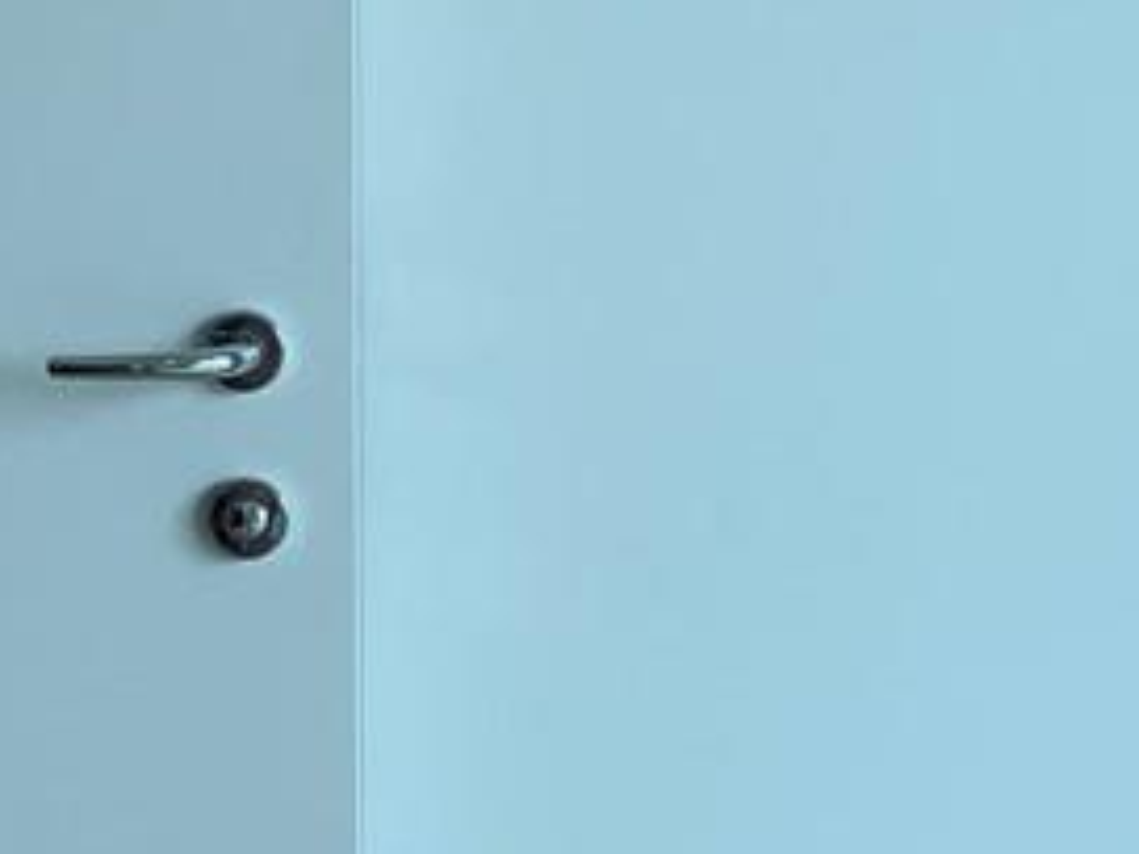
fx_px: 5034
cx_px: -88
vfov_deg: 9.7
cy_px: 130
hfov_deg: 12.7
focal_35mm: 153
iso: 25
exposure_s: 1/284
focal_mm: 4.25
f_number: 1.8
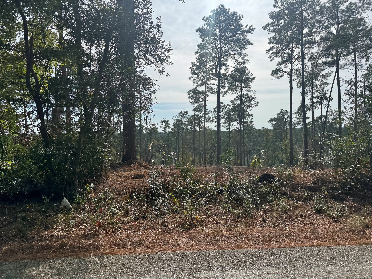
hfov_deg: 71.6
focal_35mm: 24
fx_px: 258
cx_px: 186
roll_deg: +4.4
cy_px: 140
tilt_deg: -2.0
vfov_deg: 56.8
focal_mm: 6.76
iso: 80
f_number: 1.78
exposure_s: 1/6410
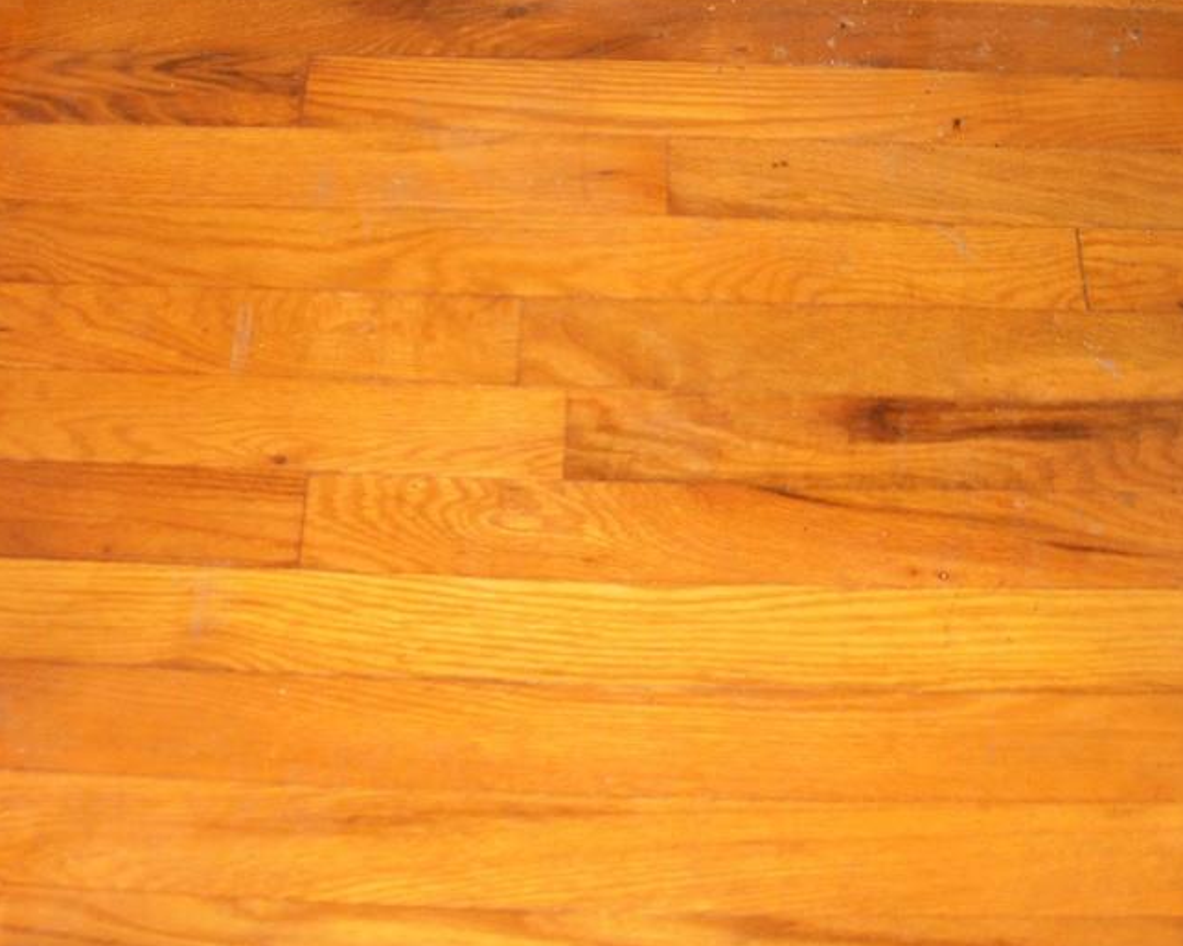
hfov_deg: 33.6
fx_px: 1960
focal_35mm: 56
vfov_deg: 26.9
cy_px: 272
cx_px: 613
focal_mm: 6.3
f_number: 3.5
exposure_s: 1/30
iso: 125
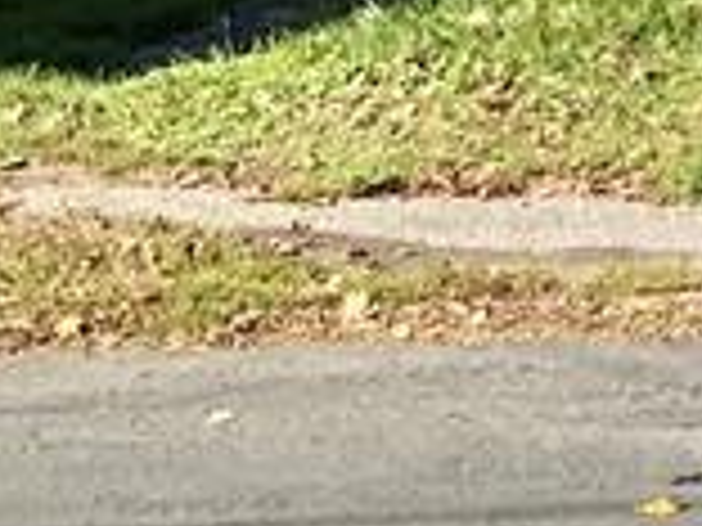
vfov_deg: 7.2
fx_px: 3853
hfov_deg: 9.0
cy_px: -913
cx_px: 1858
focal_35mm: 190
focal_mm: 3
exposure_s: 1/1451
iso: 16
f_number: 1.8
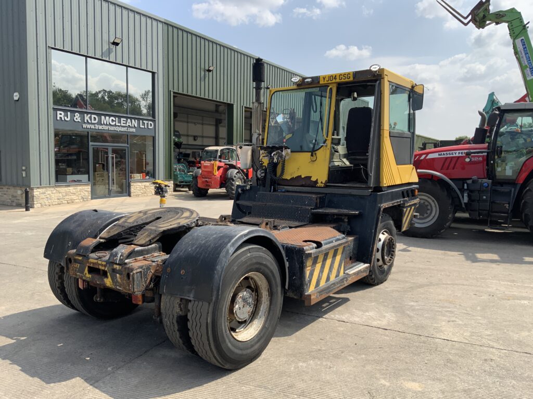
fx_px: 447
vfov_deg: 48.2
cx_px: 266
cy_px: 200
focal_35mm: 29
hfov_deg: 61.7
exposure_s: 1/1377
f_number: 1.8
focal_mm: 3
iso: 16
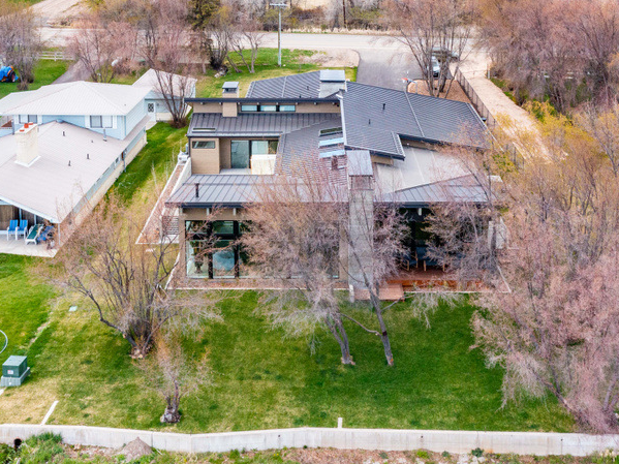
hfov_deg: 41.2
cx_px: 284
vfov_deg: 31.1
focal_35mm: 46
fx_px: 822
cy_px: 134
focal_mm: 10.26
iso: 400
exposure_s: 1/500
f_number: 6.3
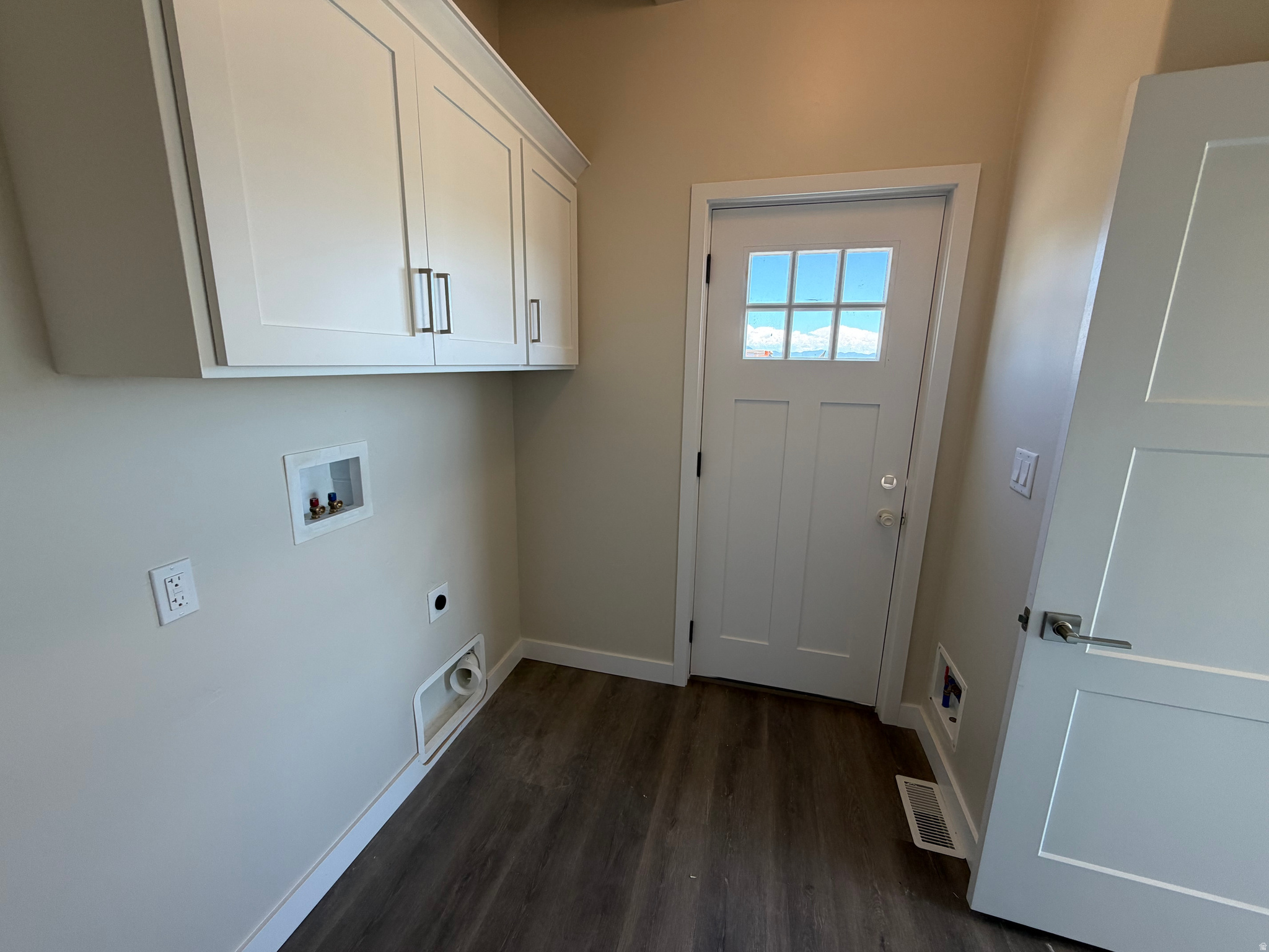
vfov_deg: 85.7
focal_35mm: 14
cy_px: 476
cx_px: 634
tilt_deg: -12.6
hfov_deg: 102.1
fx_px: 513
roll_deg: -1.3
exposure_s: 1/120
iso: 125
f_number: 2.2
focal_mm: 2.22
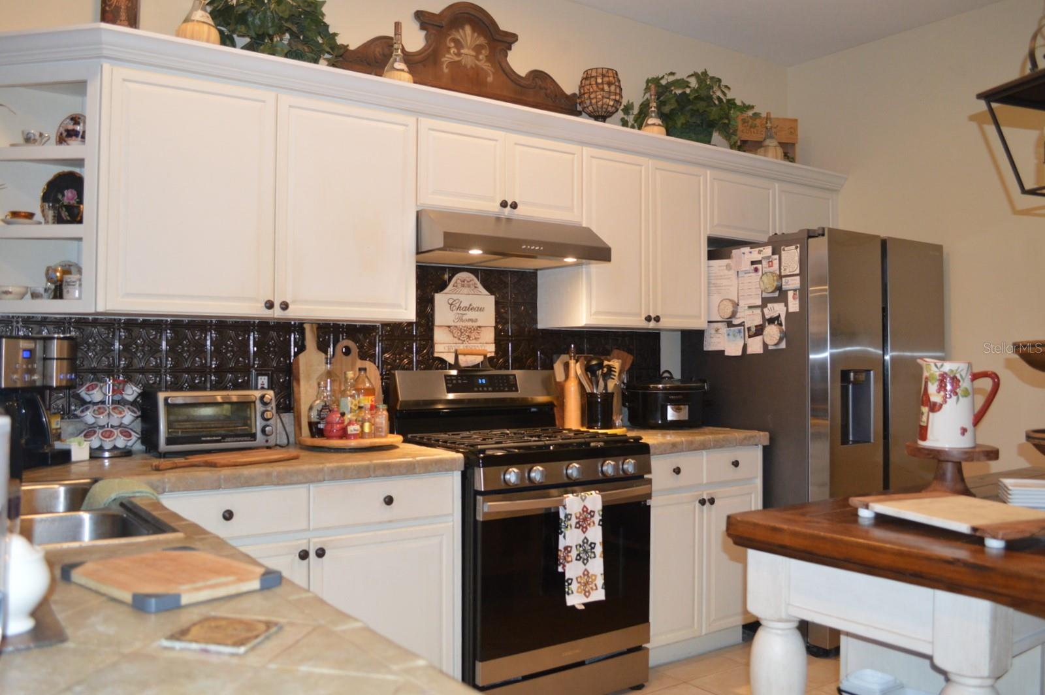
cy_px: 348
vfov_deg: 47.9
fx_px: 783
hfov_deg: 67.4
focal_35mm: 27
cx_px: 522
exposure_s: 1/60
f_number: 3.5
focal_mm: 18
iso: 1100
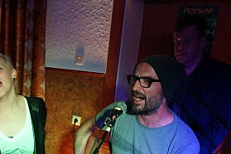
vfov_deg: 22.2
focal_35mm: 59
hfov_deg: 31.0
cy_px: 149
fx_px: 379
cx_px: -9
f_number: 4
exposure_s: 1/60
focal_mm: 18
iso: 3200
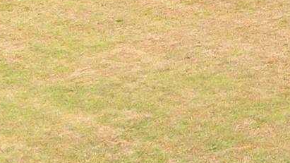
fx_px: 1222
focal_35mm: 159
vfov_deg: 7.4
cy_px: -150
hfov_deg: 10.0
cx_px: 871
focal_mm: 4.5
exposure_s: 1/400
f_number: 2.8
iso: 100
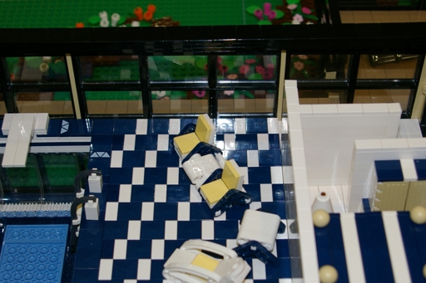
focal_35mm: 65
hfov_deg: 31.0
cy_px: 172
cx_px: 212
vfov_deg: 20.9
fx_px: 769
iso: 200
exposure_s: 1/45
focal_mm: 28
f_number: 4
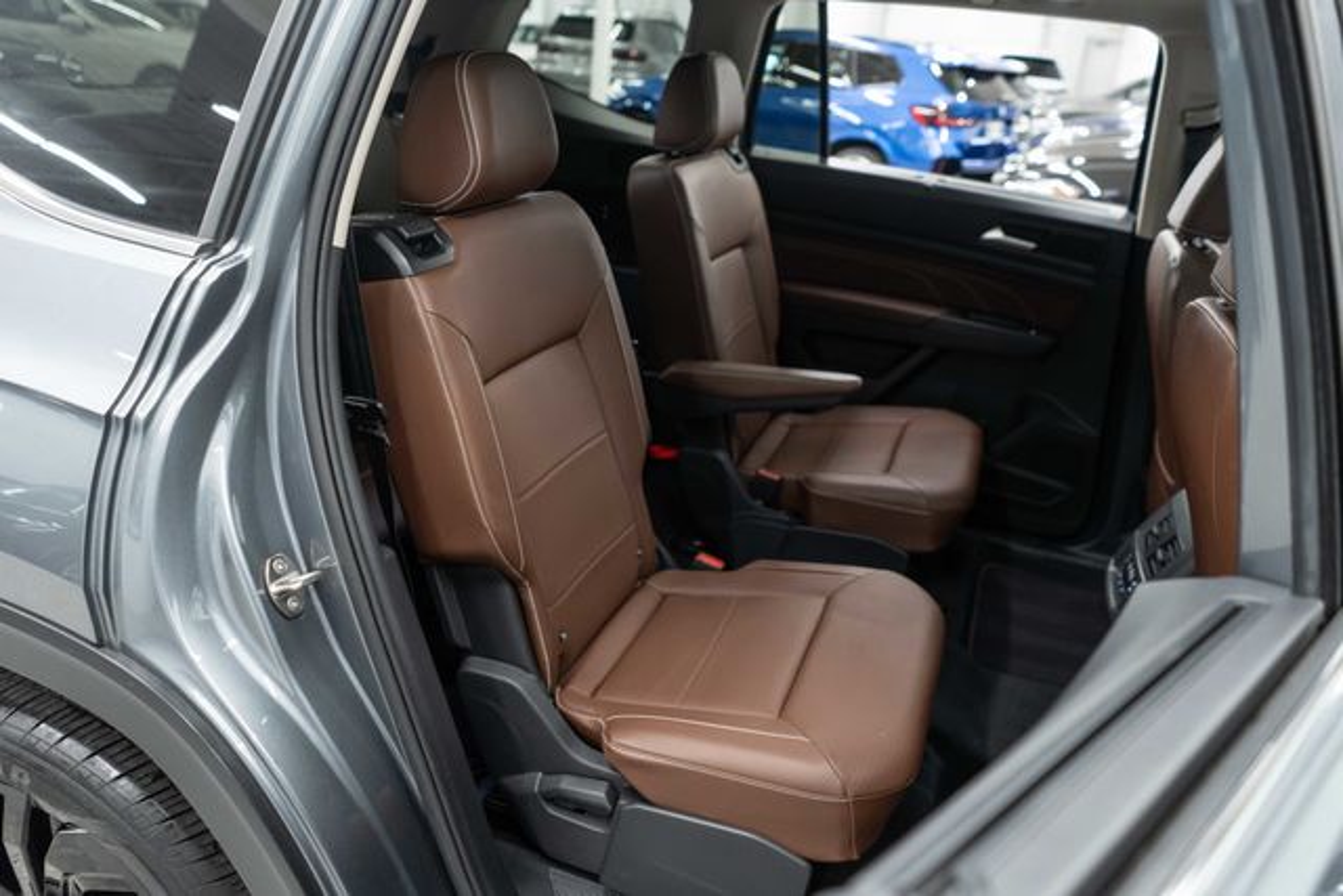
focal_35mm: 28
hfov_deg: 65.5
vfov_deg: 46.4
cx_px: 672
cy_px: 448
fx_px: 1045
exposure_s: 1/40
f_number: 3.2
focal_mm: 28
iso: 1000
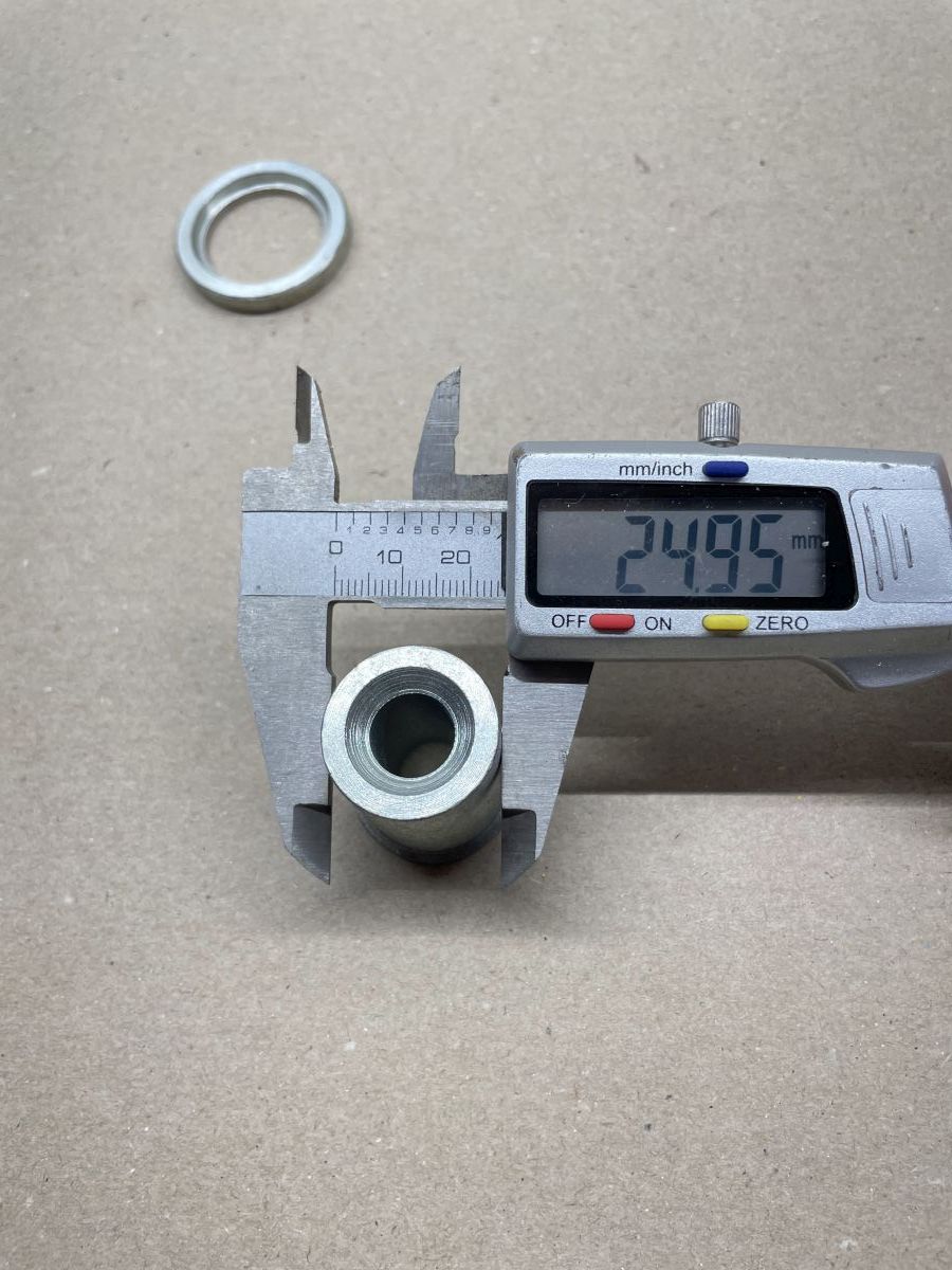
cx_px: 476
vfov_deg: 67.3
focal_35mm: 26
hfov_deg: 53.1
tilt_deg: -67.3
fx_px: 953
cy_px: 635
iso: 80
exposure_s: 1/100
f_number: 1.6
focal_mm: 4.2
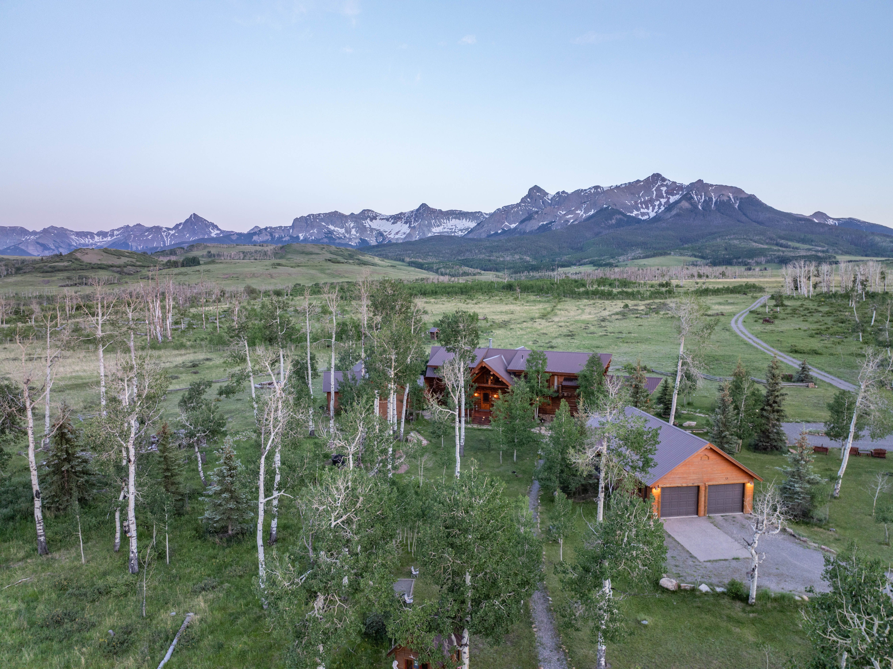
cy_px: 334
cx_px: 446
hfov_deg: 71.6
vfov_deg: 56.8
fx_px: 619
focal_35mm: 24
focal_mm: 12.29
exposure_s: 1/30
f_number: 2.8
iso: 100
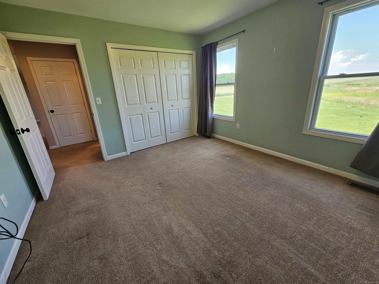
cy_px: 142
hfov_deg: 106.2
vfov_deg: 89.9
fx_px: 142
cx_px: 190
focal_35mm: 13
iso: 80
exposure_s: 1/60
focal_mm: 2.2
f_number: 2.2
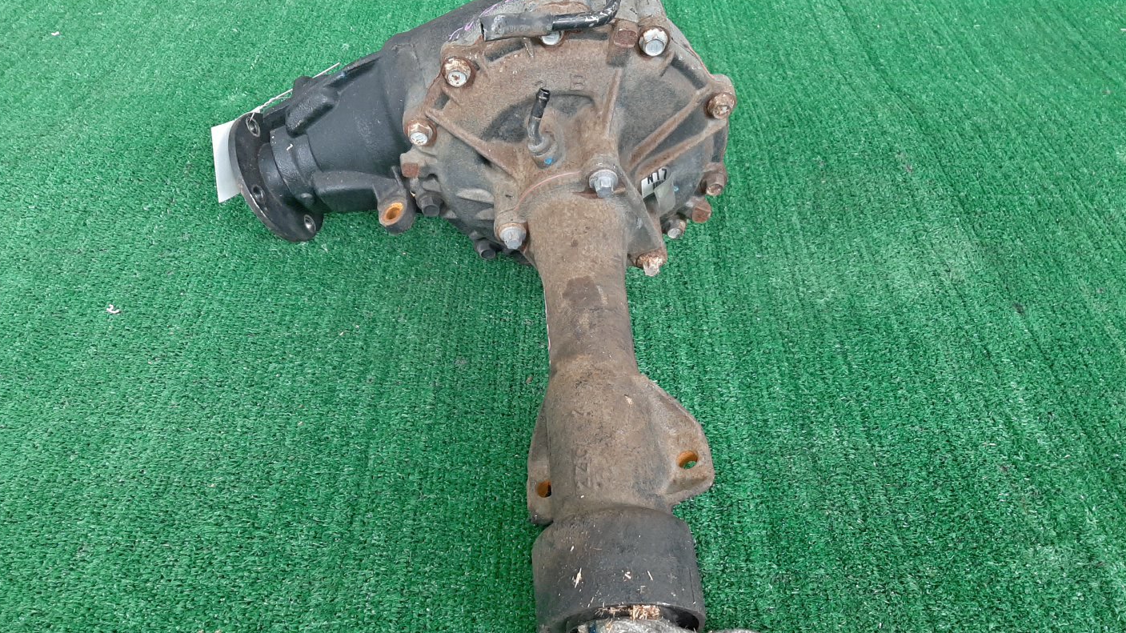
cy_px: 374
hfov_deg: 66.1
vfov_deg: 40.0
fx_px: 866
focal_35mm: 29
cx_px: 551
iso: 175
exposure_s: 1/50
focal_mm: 3.93
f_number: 1.7
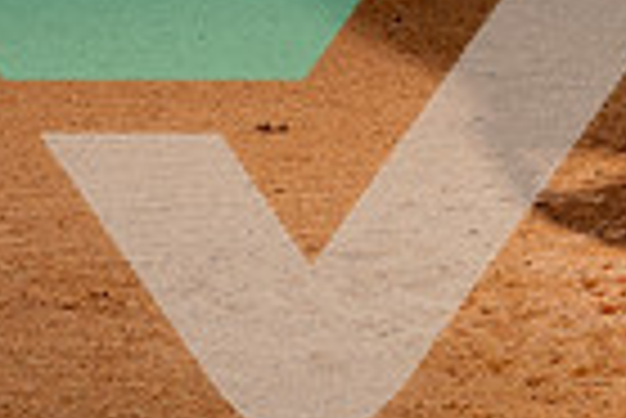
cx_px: 1081
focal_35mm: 175
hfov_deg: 11.0
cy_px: -348
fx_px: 3046
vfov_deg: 7.6
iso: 250
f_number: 5.6
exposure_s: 1/1250
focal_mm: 42
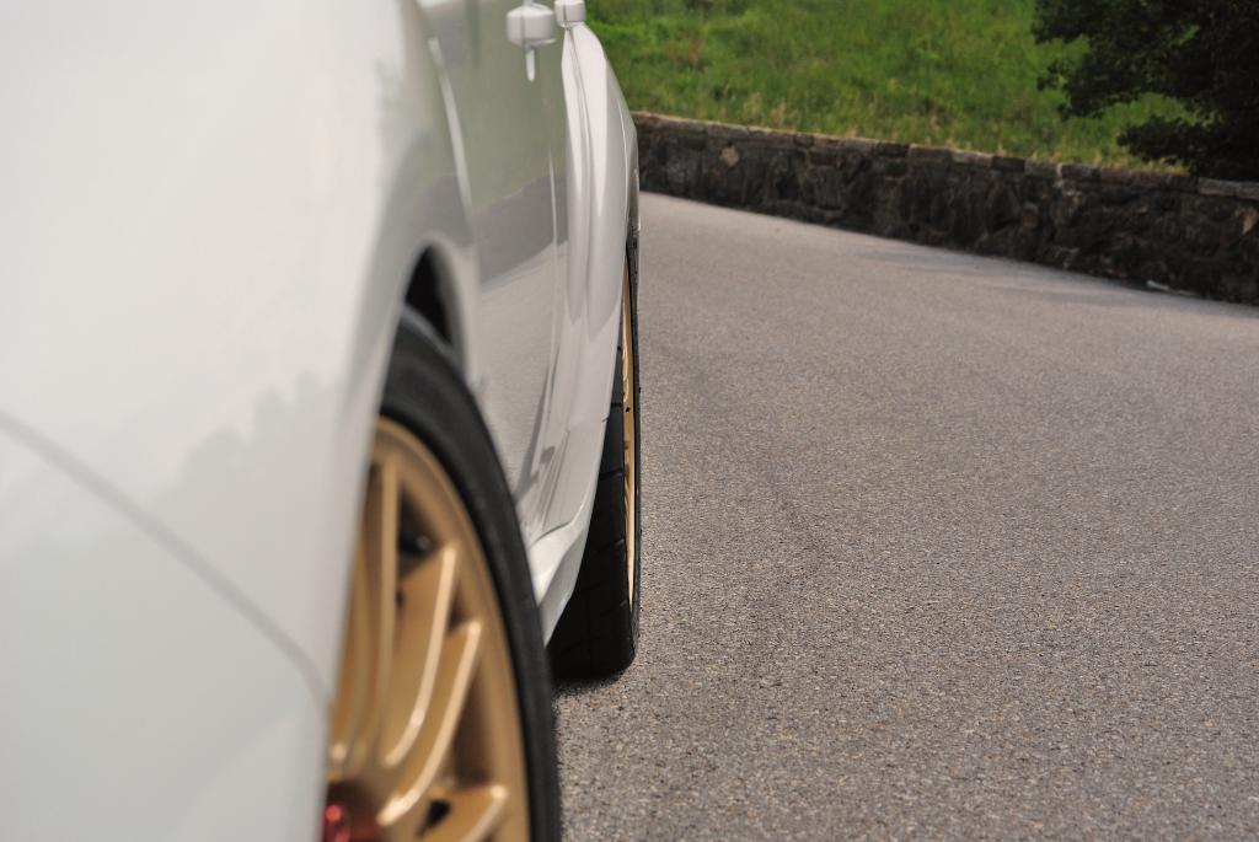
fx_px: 2888
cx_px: 630
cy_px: 421
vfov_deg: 16.6
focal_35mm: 82
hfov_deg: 24.6
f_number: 7.1
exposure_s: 1/200
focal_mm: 55
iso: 100
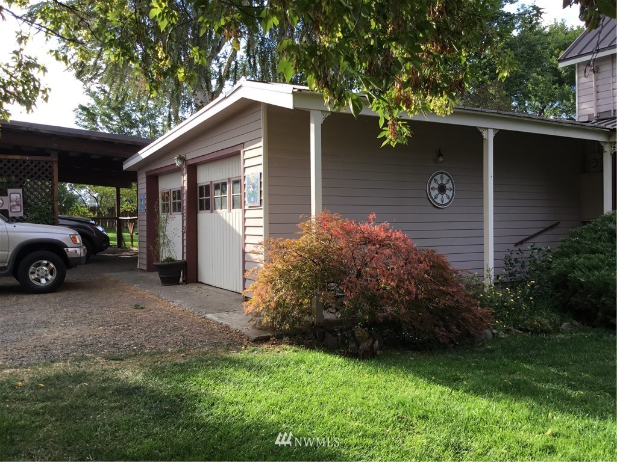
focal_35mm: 31
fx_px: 553
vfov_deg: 45.4
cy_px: 231
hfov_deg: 58.4
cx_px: 308
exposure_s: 1/297
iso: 25
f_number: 2.4
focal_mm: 3.3
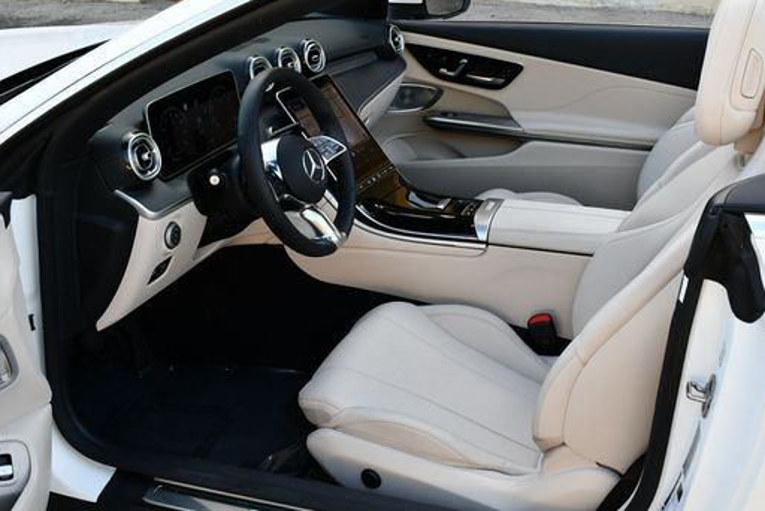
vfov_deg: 29.9
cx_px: 441
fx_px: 957
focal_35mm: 45
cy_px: 257
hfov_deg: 43.5
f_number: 5.6
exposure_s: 1/250
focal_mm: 18
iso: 320
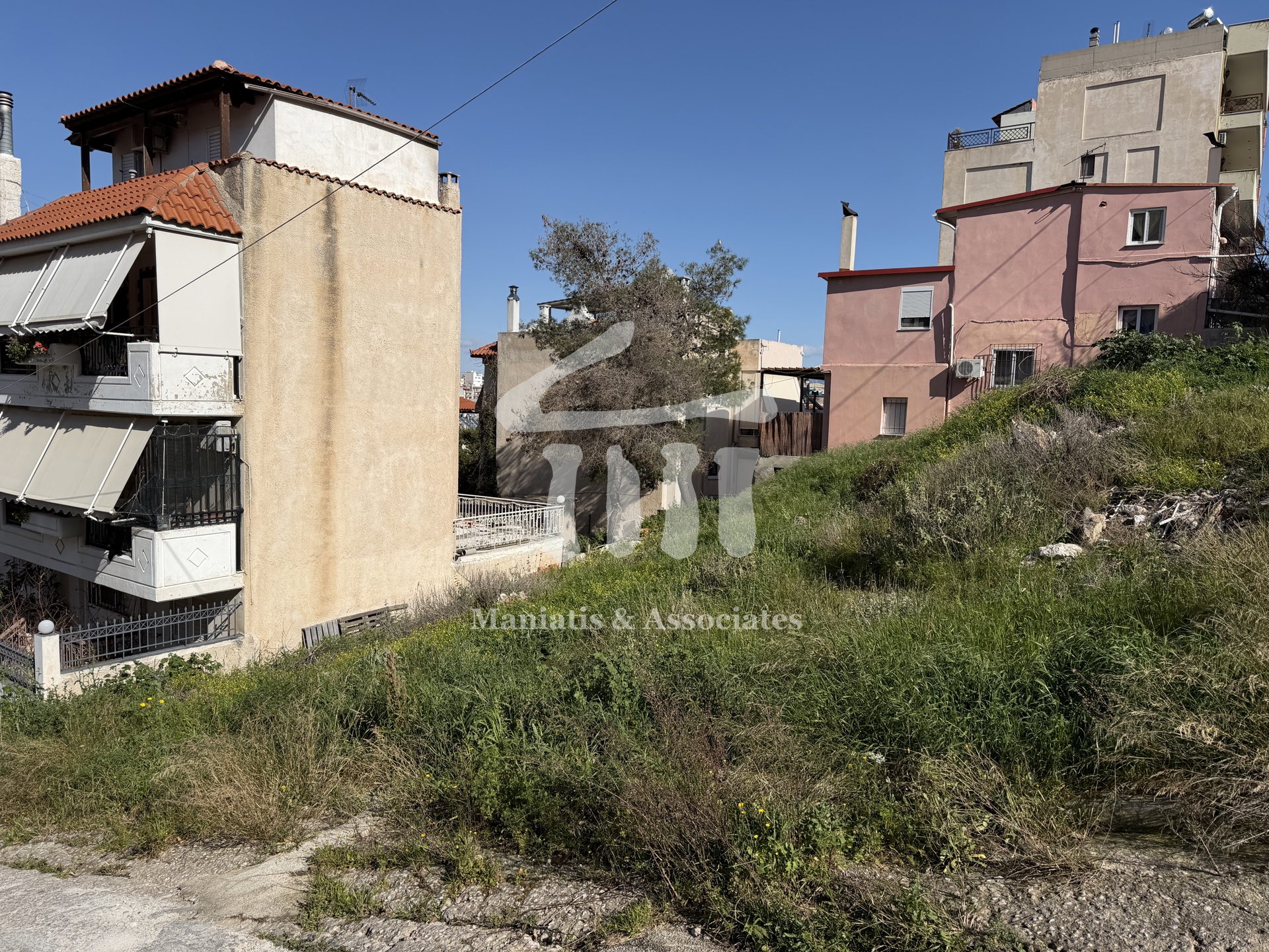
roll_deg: -0.8
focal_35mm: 24
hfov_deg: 71.6
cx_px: 634
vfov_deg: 56.8
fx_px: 880
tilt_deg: -4.4
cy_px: 476
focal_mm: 6.76
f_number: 1.78
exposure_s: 1/9091
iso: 80
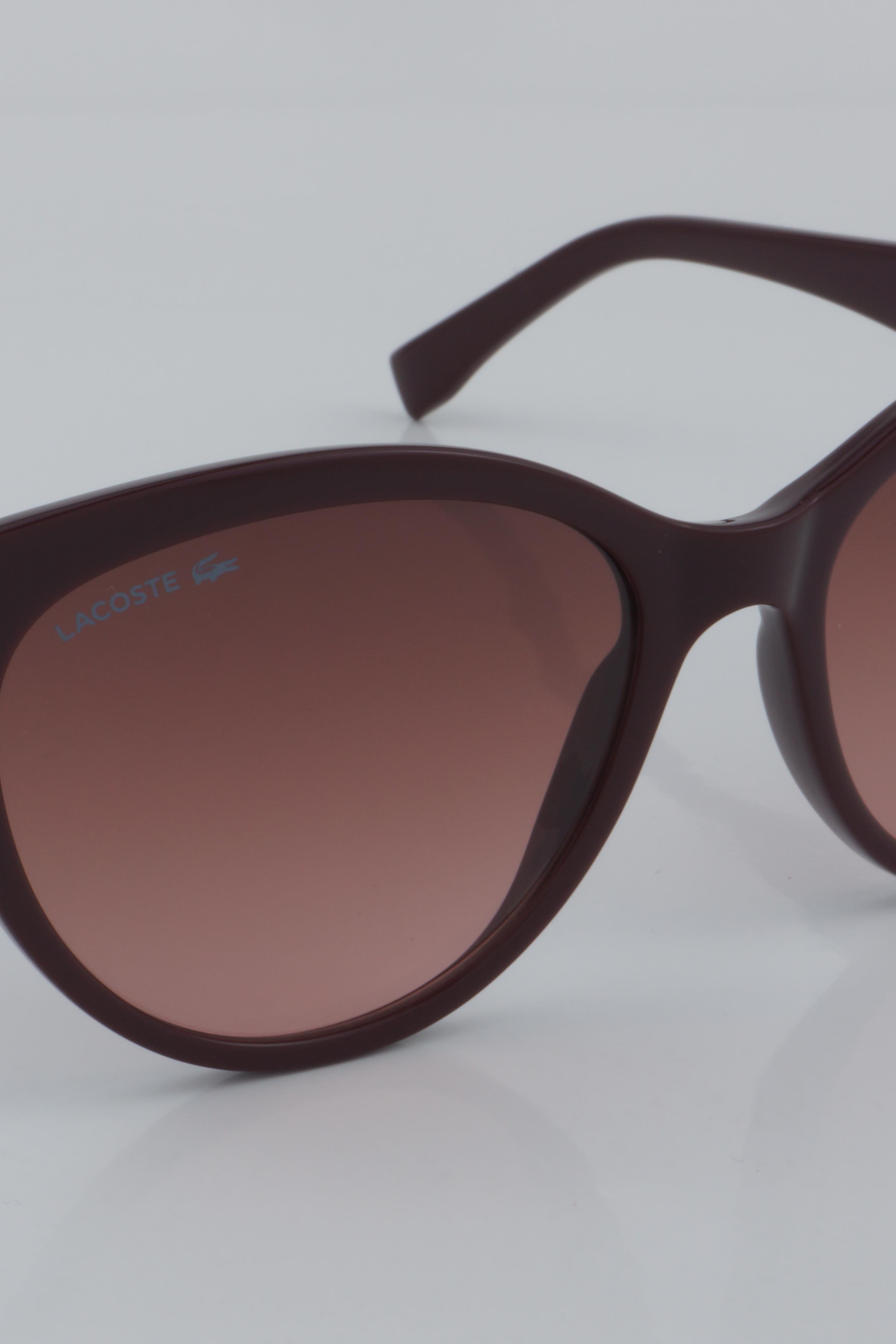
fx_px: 4218
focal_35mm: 113
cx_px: 341
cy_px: 672
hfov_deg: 12.1
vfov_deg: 18.1
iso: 100
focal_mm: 50
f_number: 32
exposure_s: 1/4
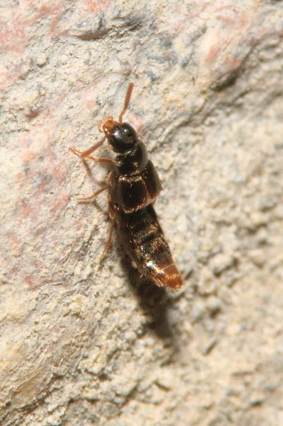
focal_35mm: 158
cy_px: 213
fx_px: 1860
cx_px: 142
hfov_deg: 8.7
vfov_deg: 13.1
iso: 250
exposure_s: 1/60
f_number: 32
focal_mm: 105
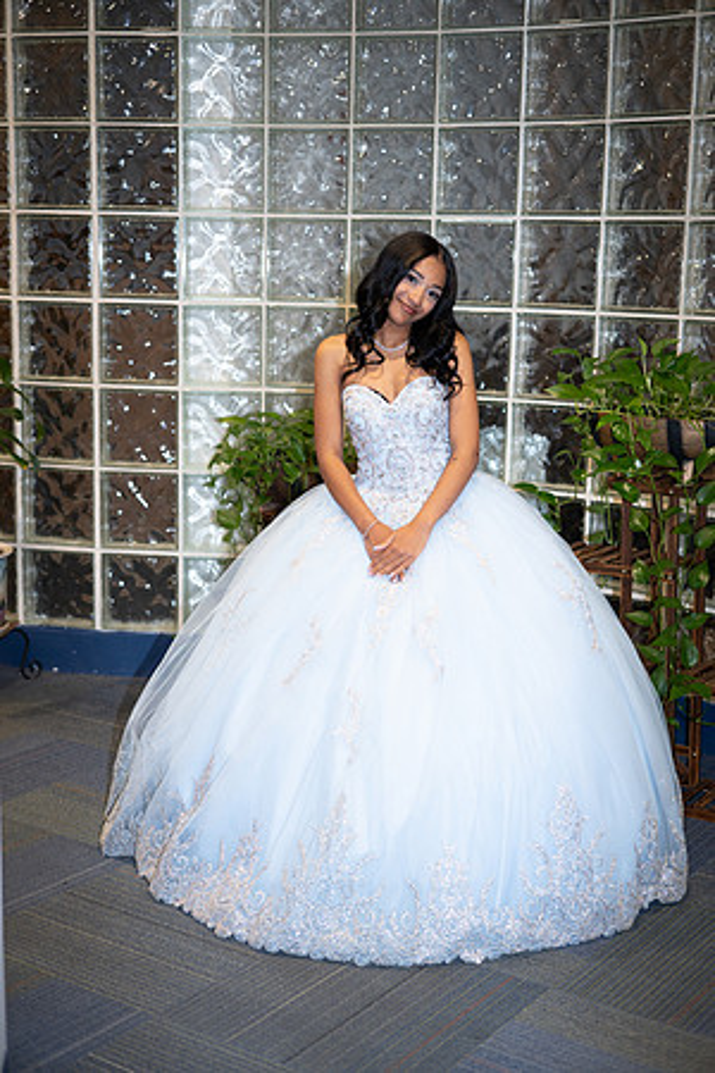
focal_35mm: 52
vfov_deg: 38.2
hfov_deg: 26.0
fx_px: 1549
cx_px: 358
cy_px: 536
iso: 640
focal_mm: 50
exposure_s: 1/160
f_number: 2
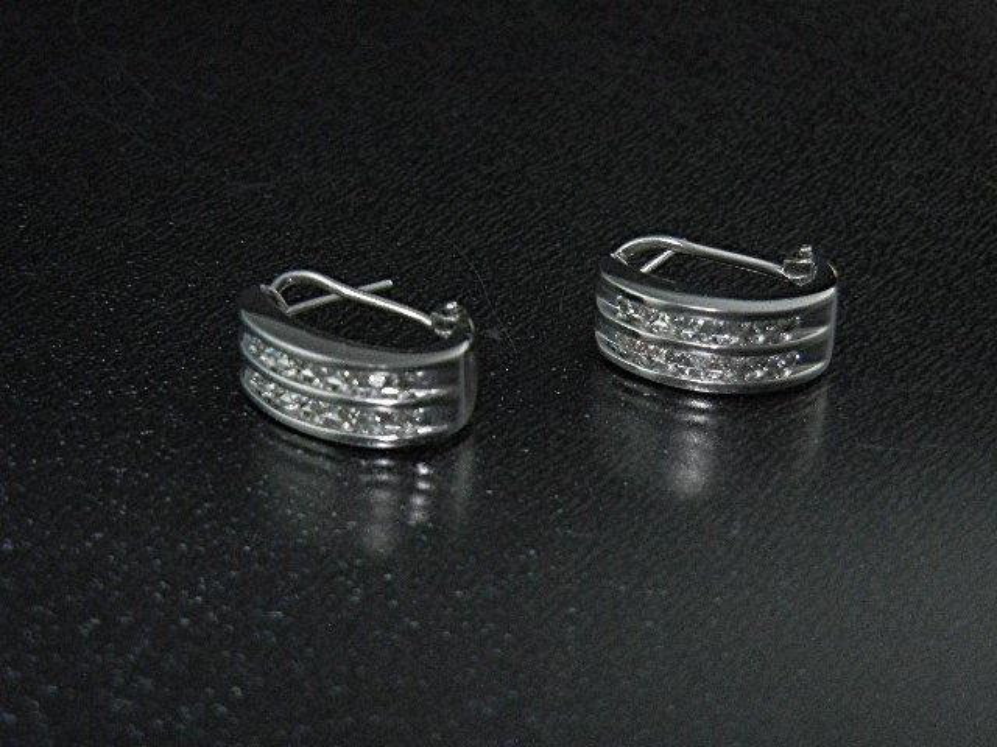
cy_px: 374
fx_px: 2563
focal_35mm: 89
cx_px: 498
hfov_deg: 22.0
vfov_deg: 16.6
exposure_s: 1/30
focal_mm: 16
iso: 800
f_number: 8.8
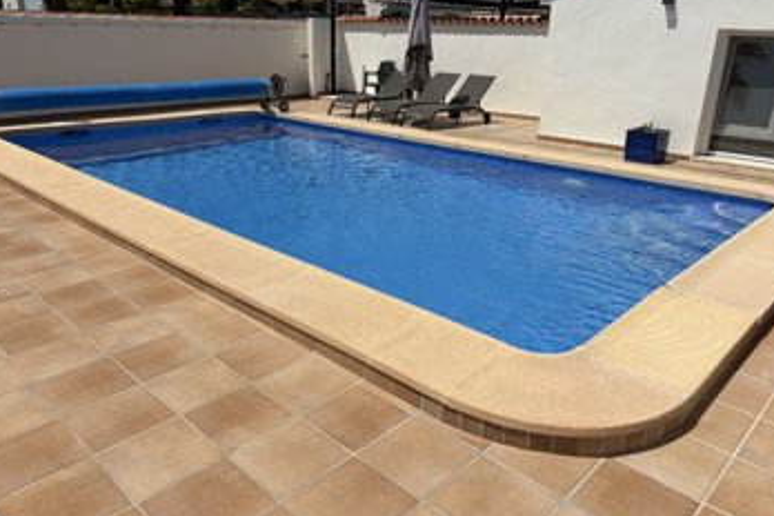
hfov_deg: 65.5
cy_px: 231
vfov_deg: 46.3
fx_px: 602
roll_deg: -1.6
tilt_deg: -18.6
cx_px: 389
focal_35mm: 28
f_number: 1.6
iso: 50
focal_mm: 5.96
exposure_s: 1/10101
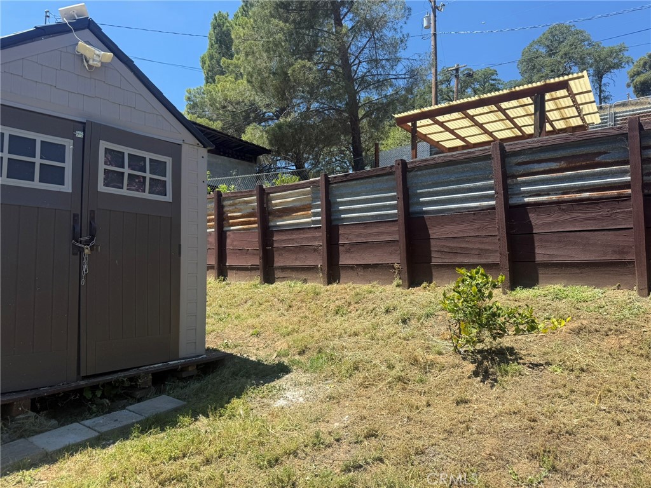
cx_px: 326
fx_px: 451
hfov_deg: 71.6
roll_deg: -1.2
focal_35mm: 24
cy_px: 244
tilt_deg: +5.8
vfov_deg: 56.8
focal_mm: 6.76
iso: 80
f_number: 1.78
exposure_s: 1/1949
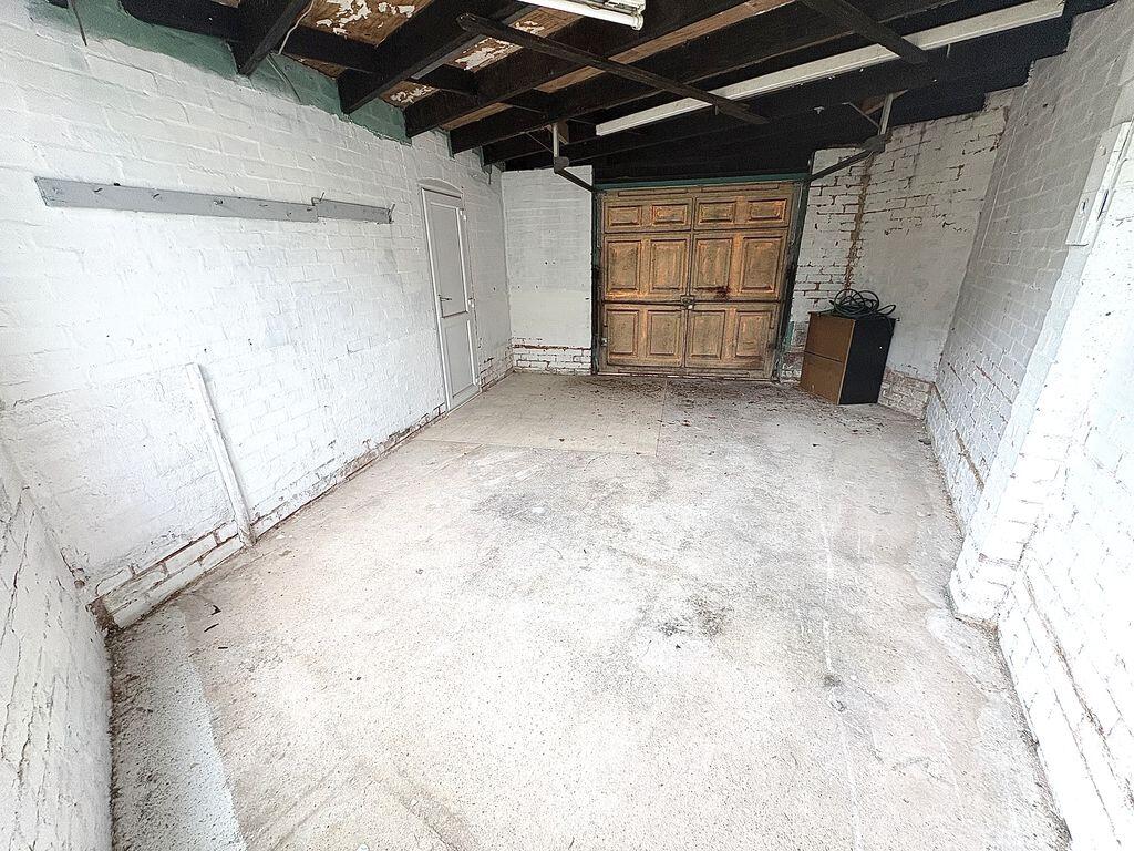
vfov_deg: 85.7
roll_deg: +1.1
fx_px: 459
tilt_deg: -21.2
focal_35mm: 14
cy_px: 426
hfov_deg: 102.1
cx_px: 567
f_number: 2.2
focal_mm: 2.22
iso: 80
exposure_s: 1/99
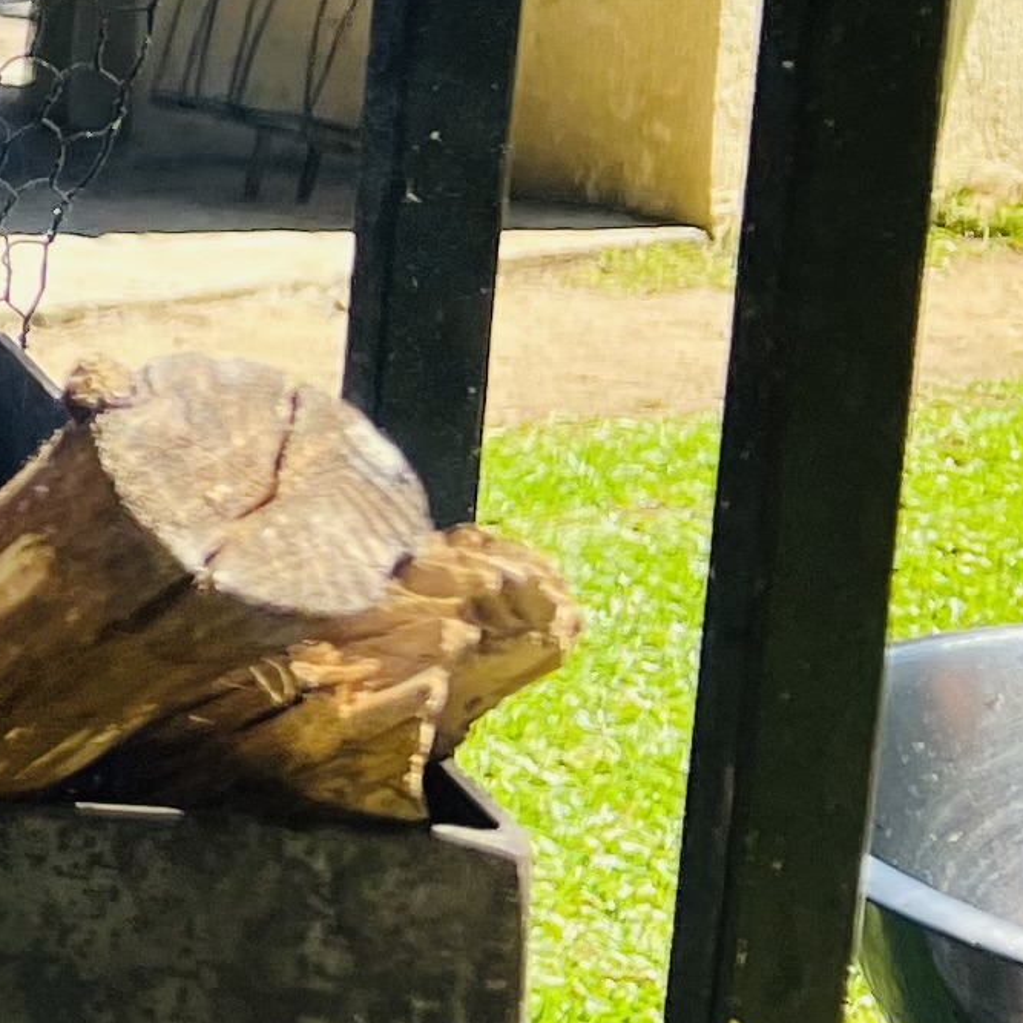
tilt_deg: -8.8
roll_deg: -0.5
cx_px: -1988
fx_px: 4647
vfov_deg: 12.3
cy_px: -227
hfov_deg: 9.8
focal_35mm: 139
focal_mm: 5.7
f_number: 1.5
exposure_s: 1/678
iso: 50
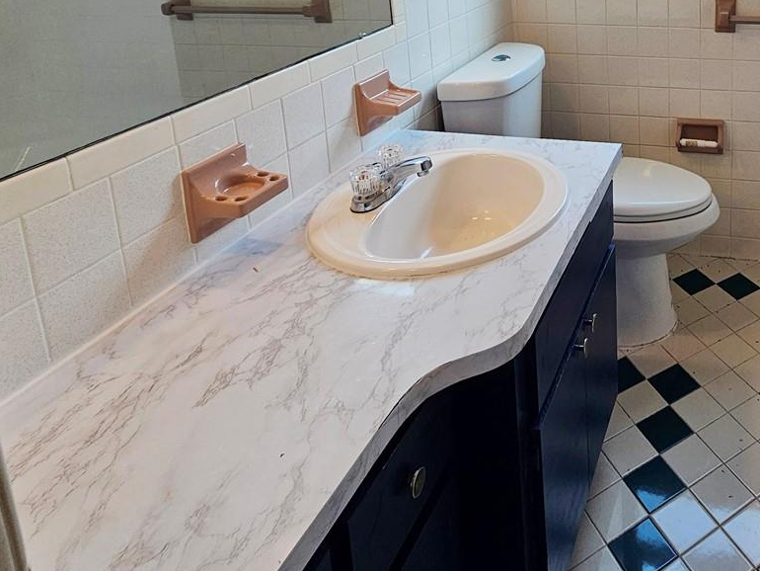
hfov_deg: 58.2
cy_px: 4
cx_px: 649
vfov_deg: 44.1
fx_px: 593
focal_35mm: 27
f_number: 2.2
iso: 50
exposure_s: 1/122
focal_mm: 2.2
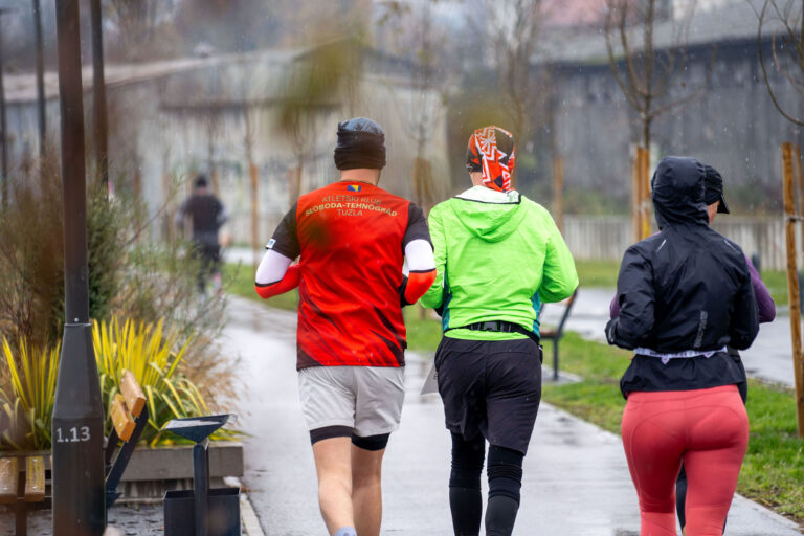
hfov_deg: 10.3
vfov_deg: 6.9
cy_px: 268
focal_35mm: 200
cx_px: 402
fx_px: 4466
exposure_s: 1/500
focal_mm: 200
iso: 500
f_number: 4
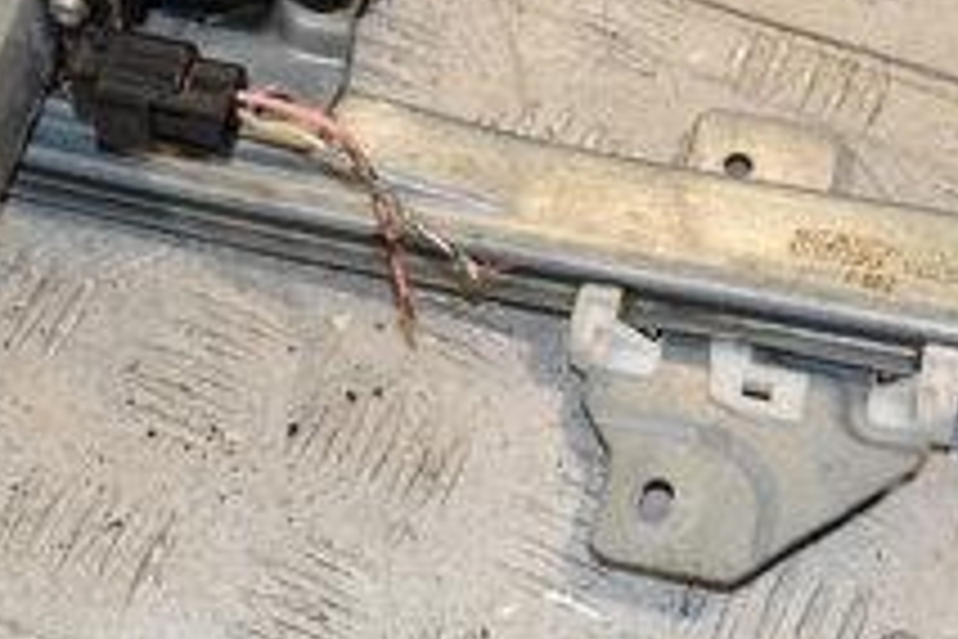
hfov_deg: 17.4
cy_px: 94
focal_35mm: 117
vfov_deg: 11.7
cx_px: 252
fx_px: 3113
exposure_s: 1/200
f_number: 9
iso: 800
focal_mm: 26
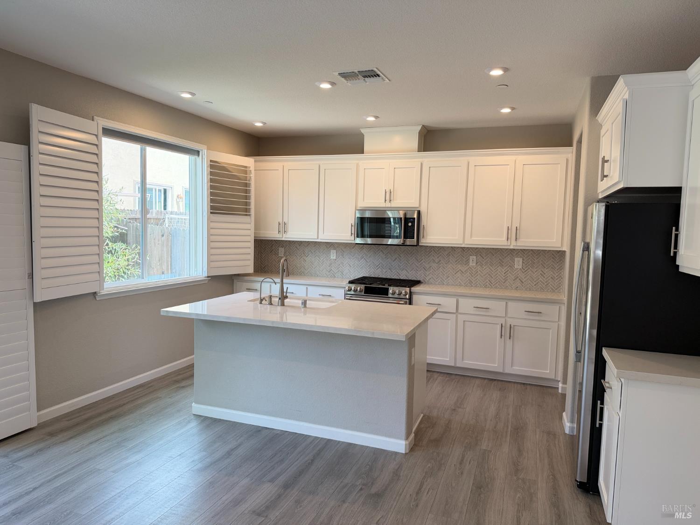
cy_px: 262
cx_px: 350
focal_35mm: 24
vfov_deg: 56.8
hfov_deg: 71.6
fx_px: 485
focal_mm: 6.76
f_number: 1.78
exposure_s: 1/189
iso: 80
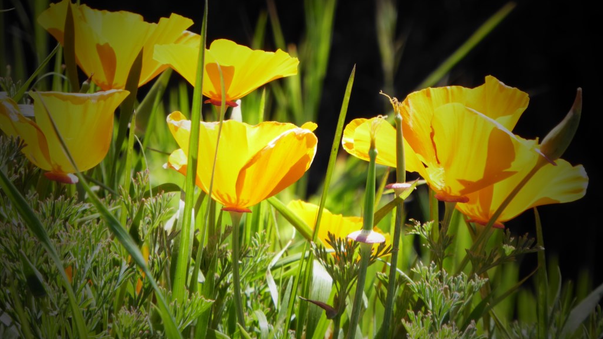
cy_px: 175
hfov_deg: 4.9
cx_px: 302
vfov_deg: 2.8
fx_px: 6986
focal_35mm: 437
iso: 160
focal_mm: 71.7
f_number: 6
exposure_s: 1/160
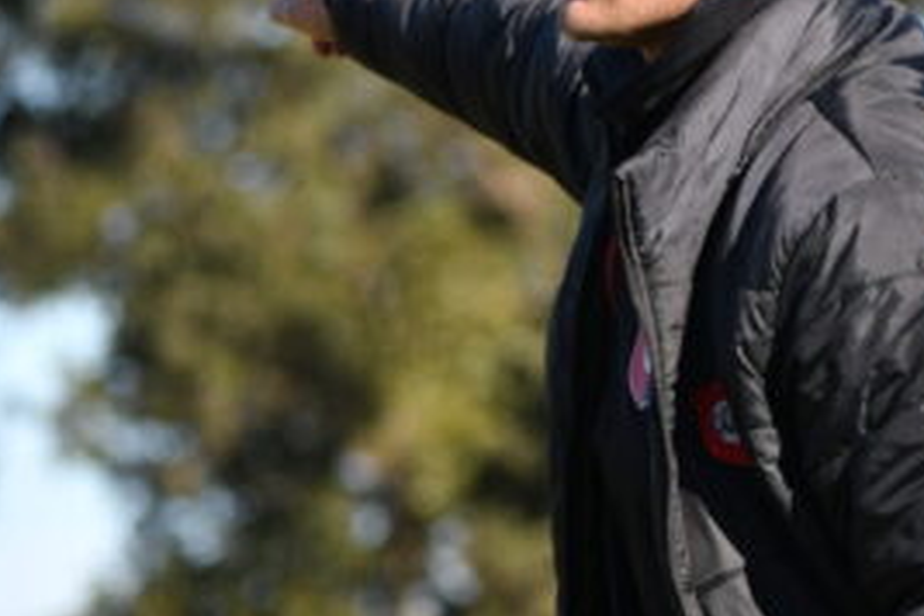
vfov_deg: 1.8
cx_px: 976
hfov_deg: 2.7
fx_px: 19941
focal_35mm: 777
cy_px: 263
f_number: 5
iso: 100
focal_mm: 180
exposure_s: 1/500
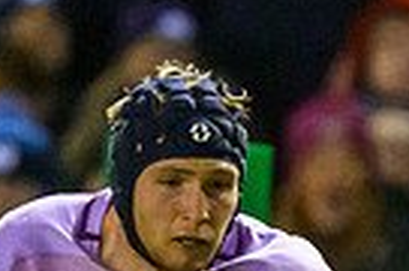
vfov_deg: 0.3
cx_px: 408
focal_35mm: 4370
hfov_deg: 0.5
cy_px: 644
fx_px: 49532
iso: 10000
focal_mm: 560
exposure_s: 1/1000
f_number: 4
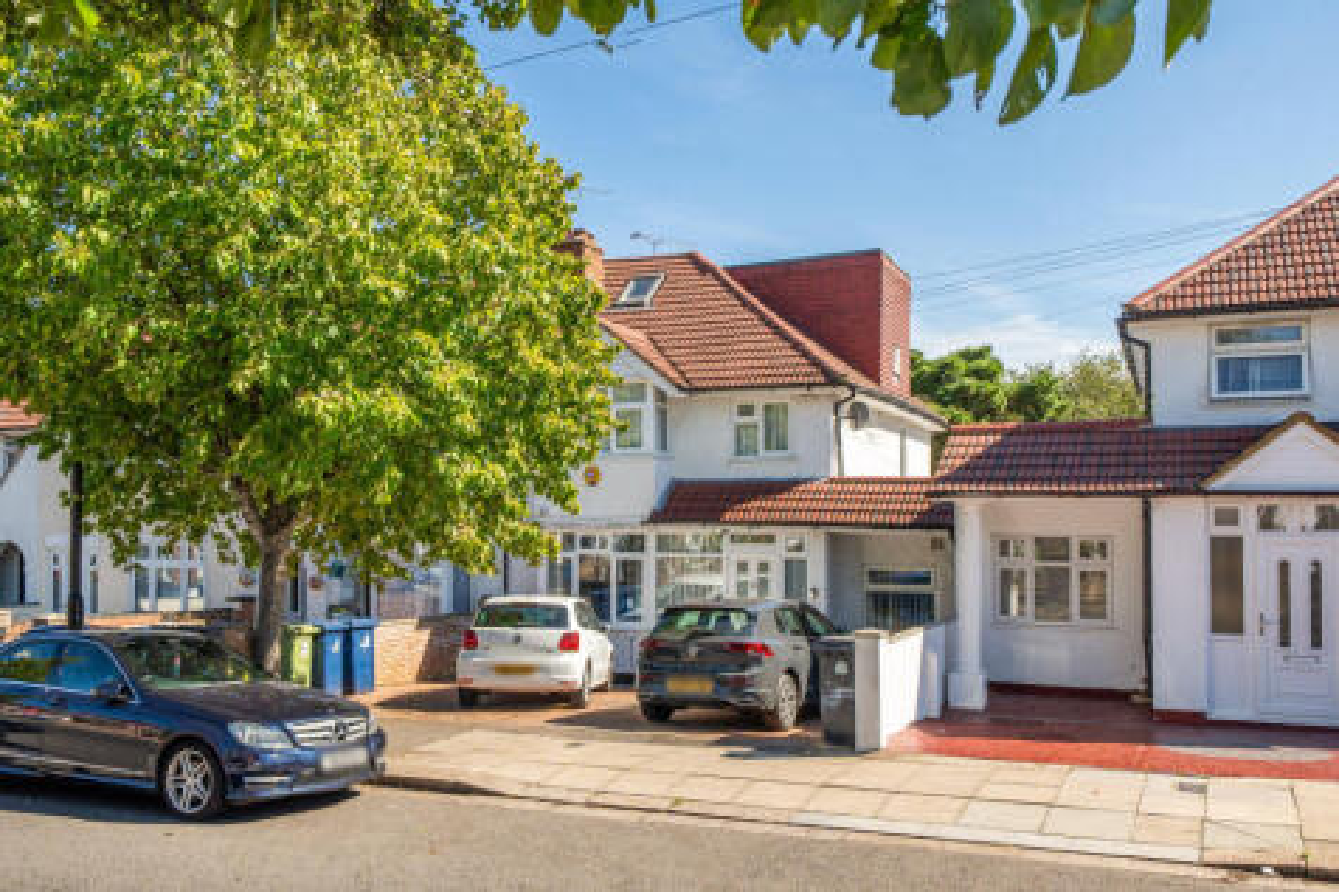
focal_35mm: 30
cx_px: 670
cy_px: 446
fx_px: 1115
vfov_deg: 43.6
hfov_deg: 61.9
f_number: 8
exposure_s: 1/640
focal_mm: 20
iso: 400
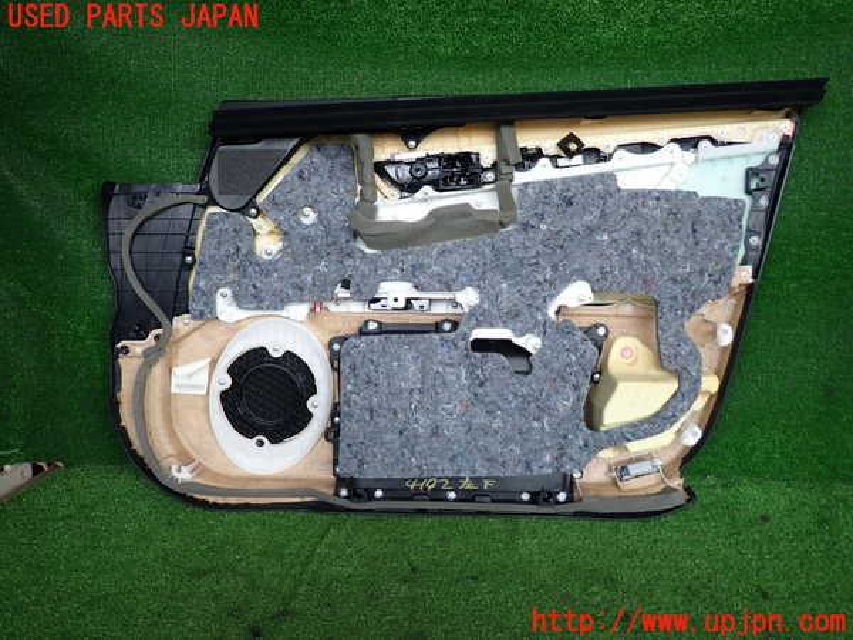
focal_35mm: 25
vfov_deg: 54.9
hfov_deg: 69.4
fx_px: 616
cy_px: 320
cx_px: 426
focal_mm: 4.5
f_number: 2
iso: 160
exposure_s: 1/125
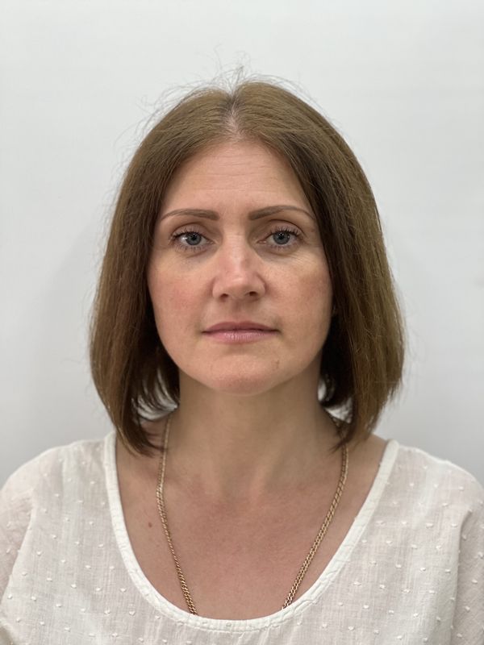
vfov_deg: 25.3
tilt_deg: -5.4
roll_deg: +1.5
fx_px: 1435
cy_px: 322
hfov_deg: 19.1
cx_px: 242
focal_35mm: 77
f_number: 2.8
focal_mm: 9
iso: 200
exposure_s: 1/33
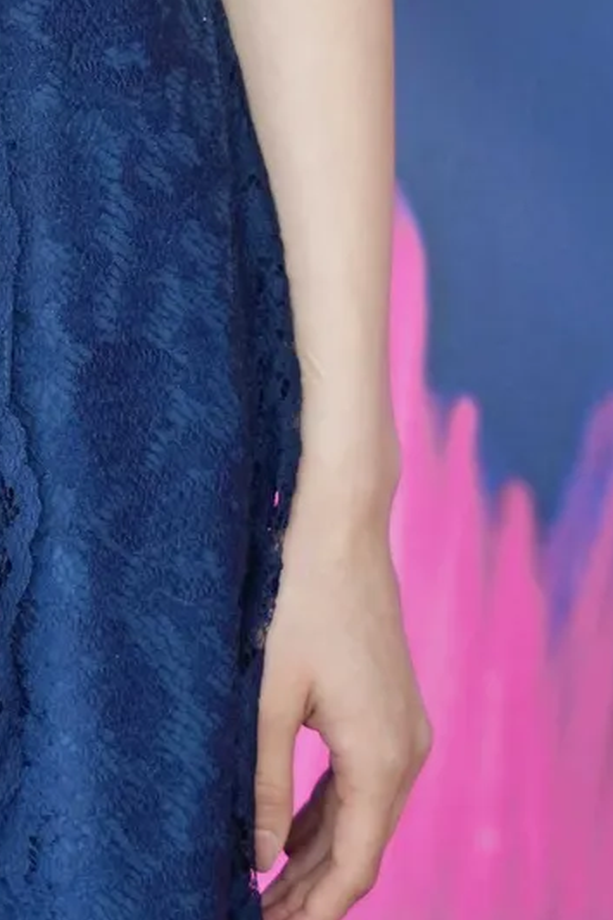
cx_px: -330
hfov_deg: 3.4
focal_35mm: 401
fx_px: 10248
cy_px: -652
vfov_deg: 5.1
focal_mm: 89
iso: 640
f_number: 4.5
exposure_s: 1/100
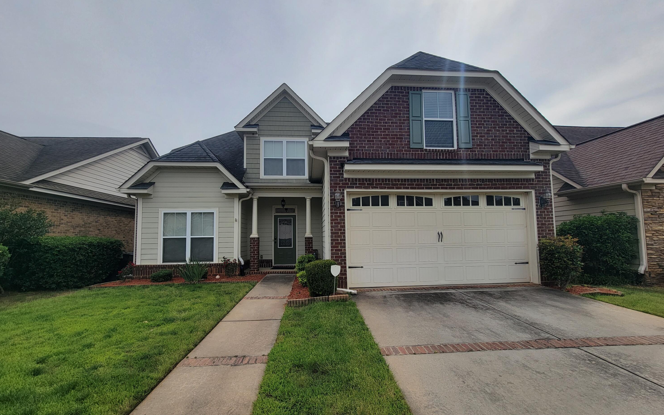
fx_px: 253
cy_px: 214
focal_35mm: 14
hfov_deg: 105.3
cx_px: 332
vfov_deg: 78.6
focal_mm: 2.2
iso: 50
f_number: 2.2
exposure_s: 1/2359
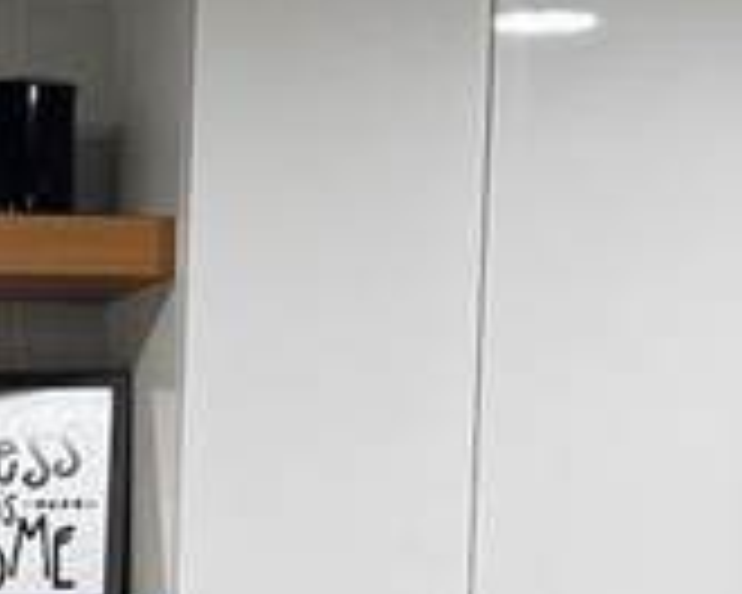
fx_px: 3997
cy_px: 986
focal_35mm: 182
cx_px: -256
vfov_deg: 8.3
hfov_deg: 10.4
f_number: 1.78
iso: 160
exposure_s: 1/120
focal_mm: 6.76
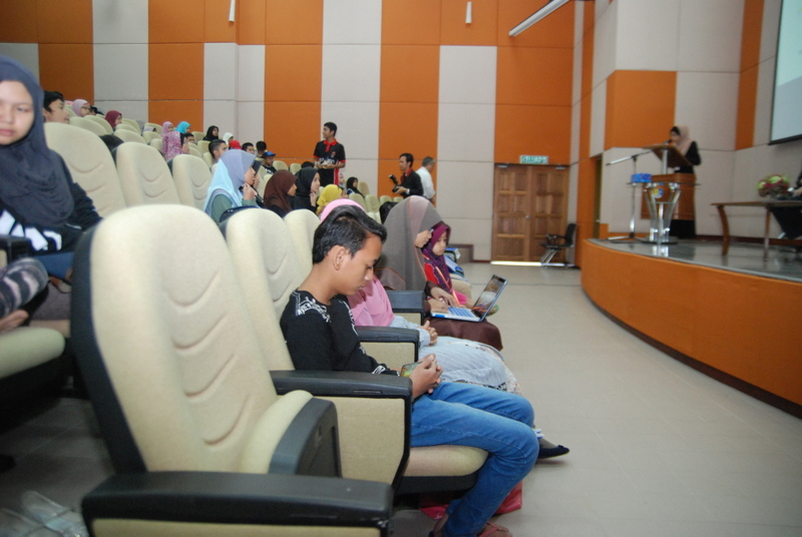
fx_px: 569
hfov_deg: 70.4
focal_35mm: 26
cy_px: 268
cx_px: 401
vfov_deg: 50.6
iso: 1250
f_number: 3.2
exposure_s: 1/125
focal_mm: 17
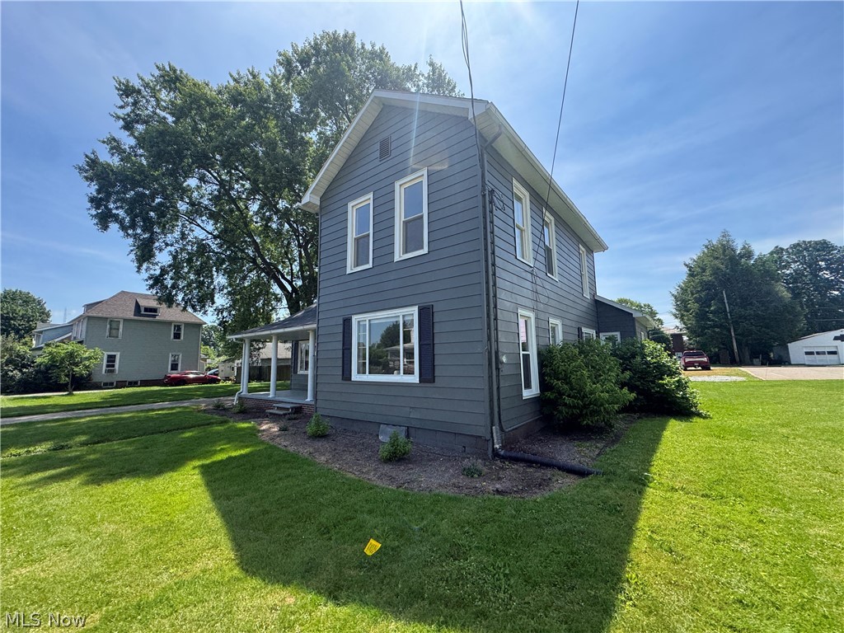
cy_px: 316
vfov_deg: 85.7
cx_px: 422
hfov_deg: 102.1
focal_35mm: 14
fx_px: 341
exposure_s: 1/664
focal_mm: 2.22
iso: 50
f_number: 2.2
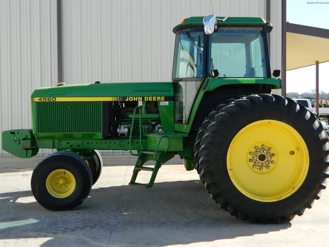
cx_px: 164
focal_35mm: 47
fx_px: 447
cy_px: 124
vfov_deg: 30.9
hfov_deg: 40.4
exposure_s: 1/320
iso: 80
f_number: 3.6
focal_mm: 8.4
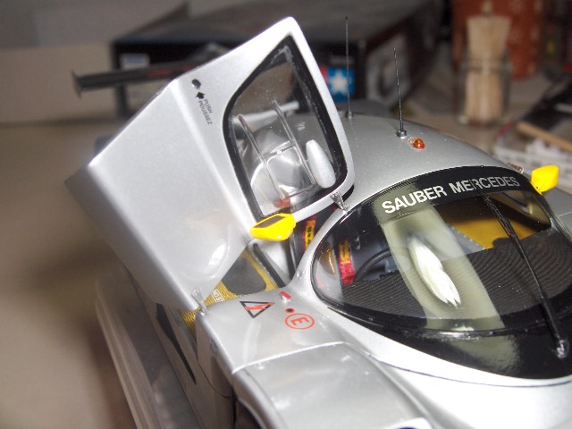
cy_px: 214
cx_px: 286
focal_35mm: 39
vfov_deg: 36.8
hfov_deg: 47.9
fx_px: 644
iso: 100
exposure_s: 1/139
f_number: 4.8
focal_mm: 8
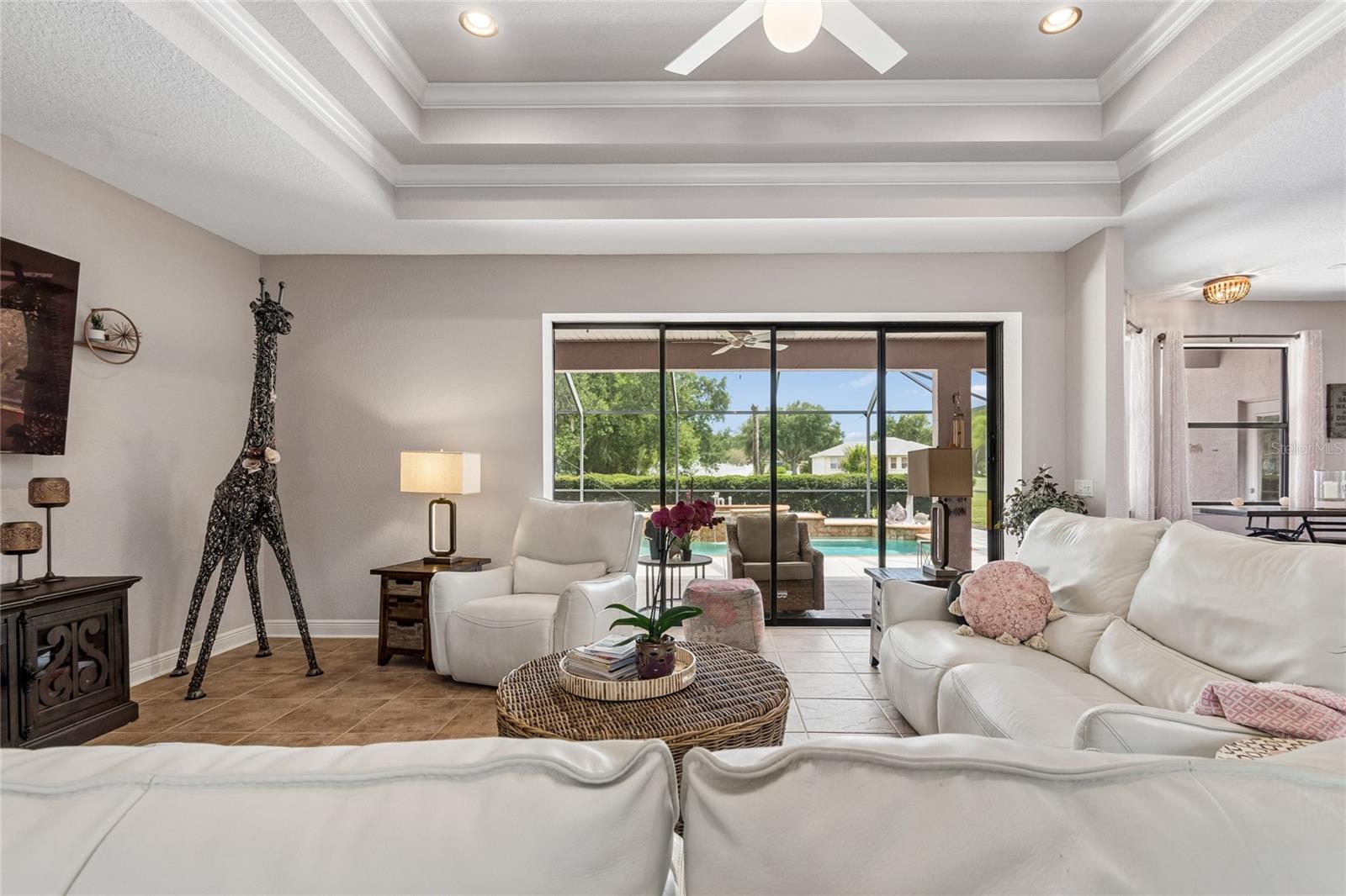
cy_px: 448
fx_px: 561
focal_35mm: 15
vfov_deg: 77.3
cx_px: 673
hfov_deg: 100.4
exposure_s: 1/10
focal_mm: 10
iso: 100
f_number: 7.1
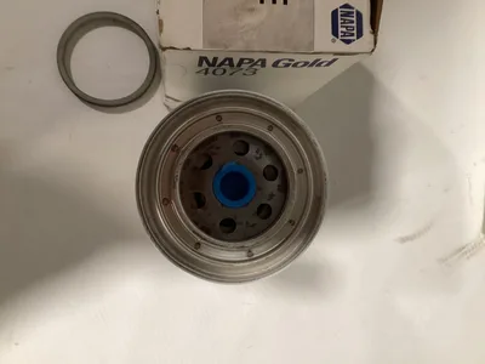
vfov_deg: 45.4
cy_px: 182
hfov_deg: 58.4
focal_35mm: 31
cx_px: 242
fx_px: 434
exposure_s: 1/40
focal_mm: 3.3
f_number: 2.4
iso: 250
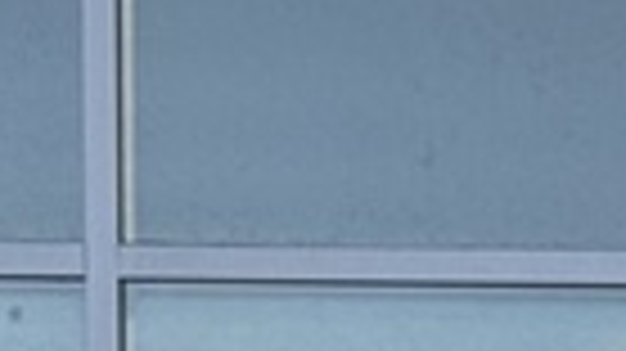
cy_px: 1719
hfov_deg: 5.5
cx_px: 955
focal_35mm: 386
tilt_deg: -5.5
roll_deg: -0.4
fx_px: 6404
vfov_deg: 3.0
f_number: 1.78
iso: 64
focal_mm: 6.76
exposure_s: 1/1795
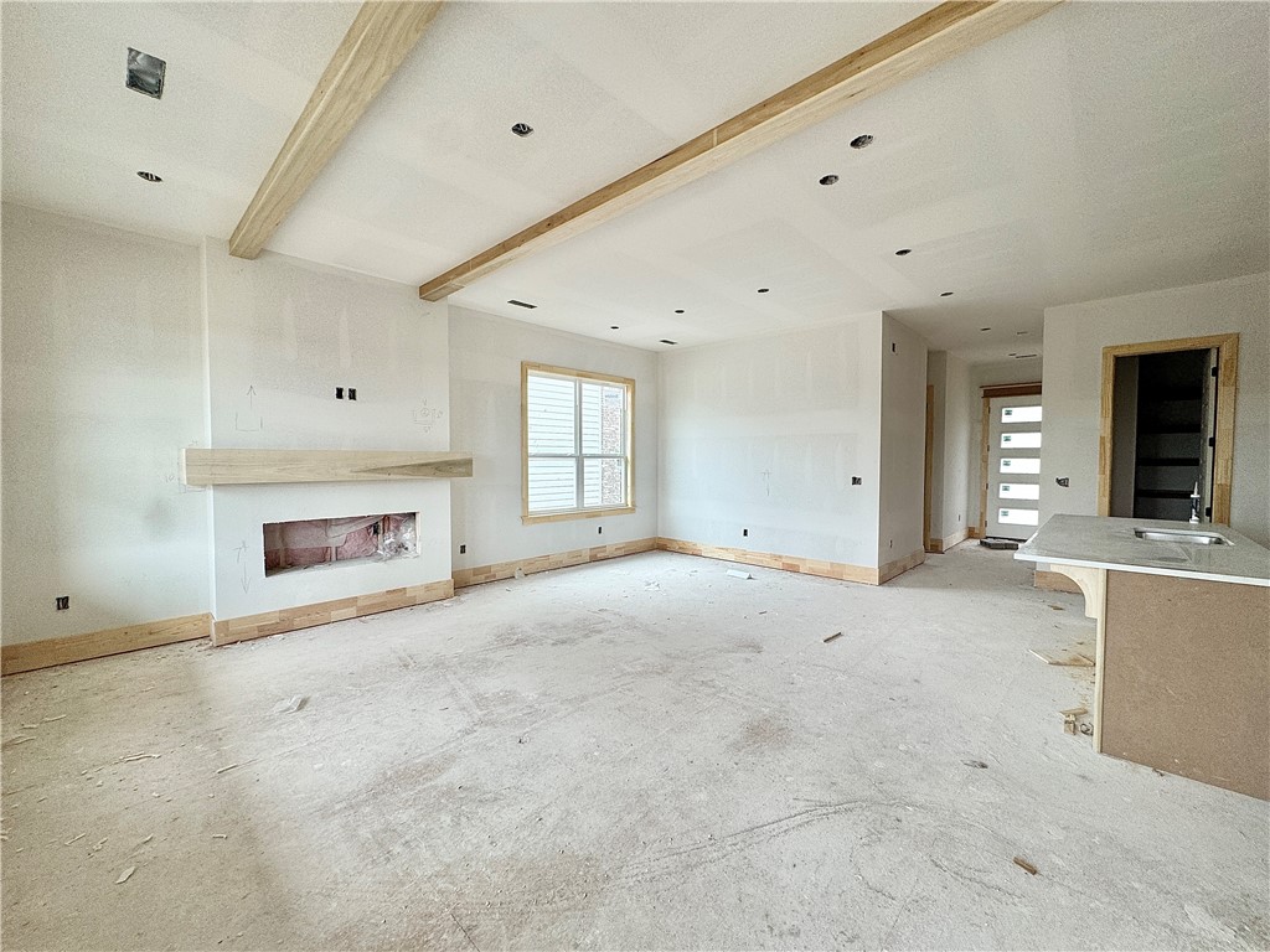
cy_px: 476
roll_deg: -0.3
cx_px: 635
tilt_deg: -2.3
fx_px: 514
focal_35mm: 14
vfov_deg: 85.7
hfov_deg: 102.1
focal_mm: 2.22
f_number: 2.2
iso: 64
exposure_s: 1/99
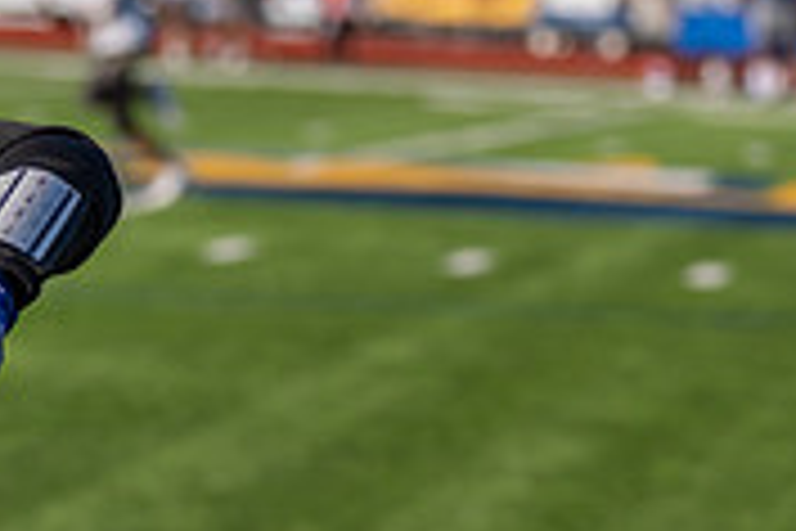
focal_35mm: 229
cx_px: 112
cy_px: 623
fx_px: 5063
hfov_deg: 9.0
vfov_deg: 6.0
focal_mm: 70
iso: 125
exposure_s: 1/2000
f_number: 3.2
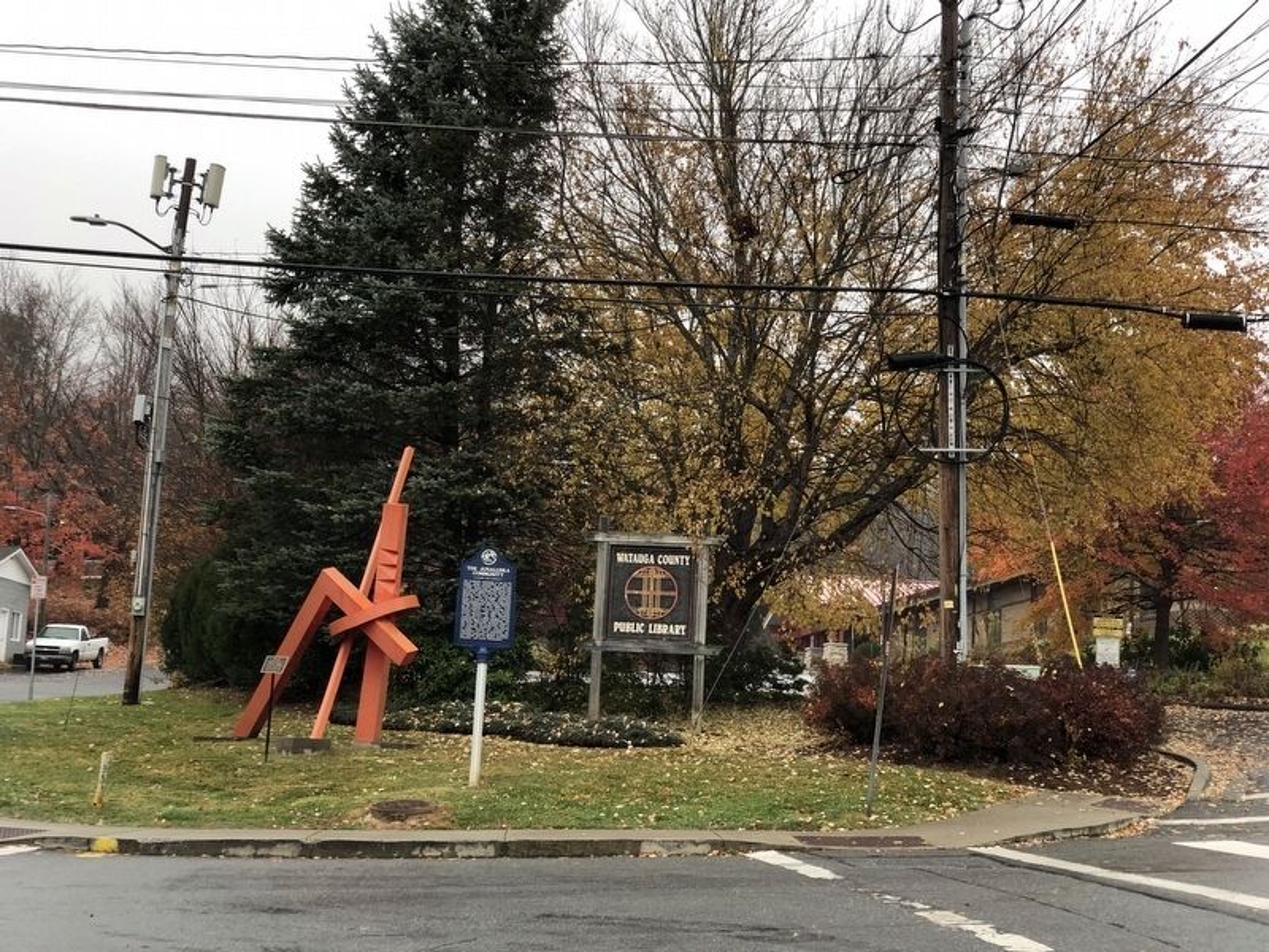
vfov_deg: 28.0
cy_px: 476
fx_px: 1906
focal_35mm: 52
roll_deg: -2.2
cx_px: 634
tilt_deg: +9.6
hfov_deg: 36.8
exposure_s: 1/50
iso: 16
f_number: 2.4
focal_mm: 6
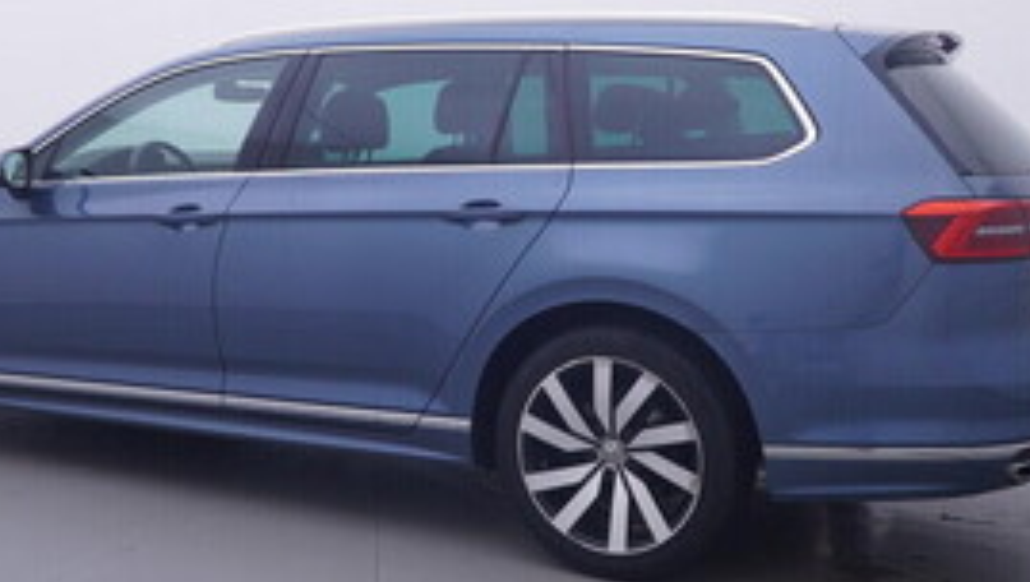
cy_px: 182
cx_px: 408
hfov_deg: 42.6
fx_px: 1314
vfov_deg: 24.8
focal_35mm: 48
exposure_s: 1/80
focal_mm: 15
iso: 200
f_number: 5
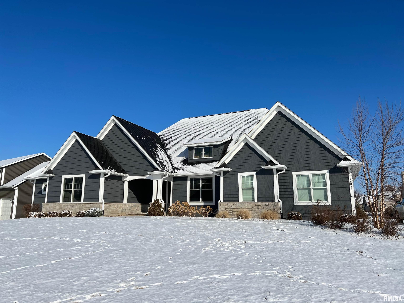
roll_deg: -0.8
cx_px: 202
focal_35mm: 26
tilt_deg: +10.2
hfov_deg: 67.3
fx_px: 303
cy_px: 152
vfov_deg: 53.1
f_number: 1.5
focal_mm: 5.7
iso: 50
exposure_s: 1/9434
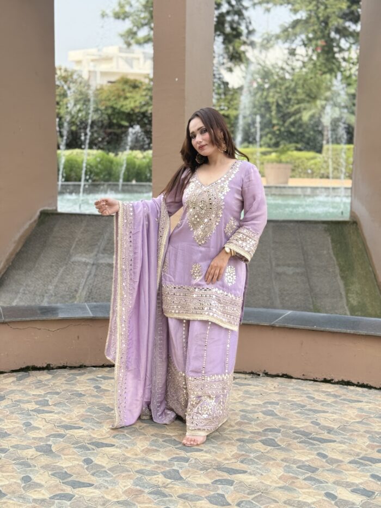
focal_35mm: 48
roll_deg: -1.8
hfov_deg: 30.3
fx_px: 704
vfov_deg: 39.7
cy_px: 254
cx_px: 190
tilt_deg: -7.6
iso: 100
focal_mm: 6.76
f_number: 1.78
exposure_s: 1/1484
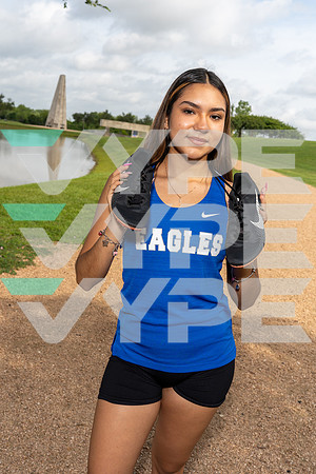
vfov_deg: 53.1
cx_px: 158
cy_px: 237
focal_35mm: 36
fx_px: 474
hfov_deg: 36.9
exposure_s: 1/250
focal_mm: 36
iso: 100
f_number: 8
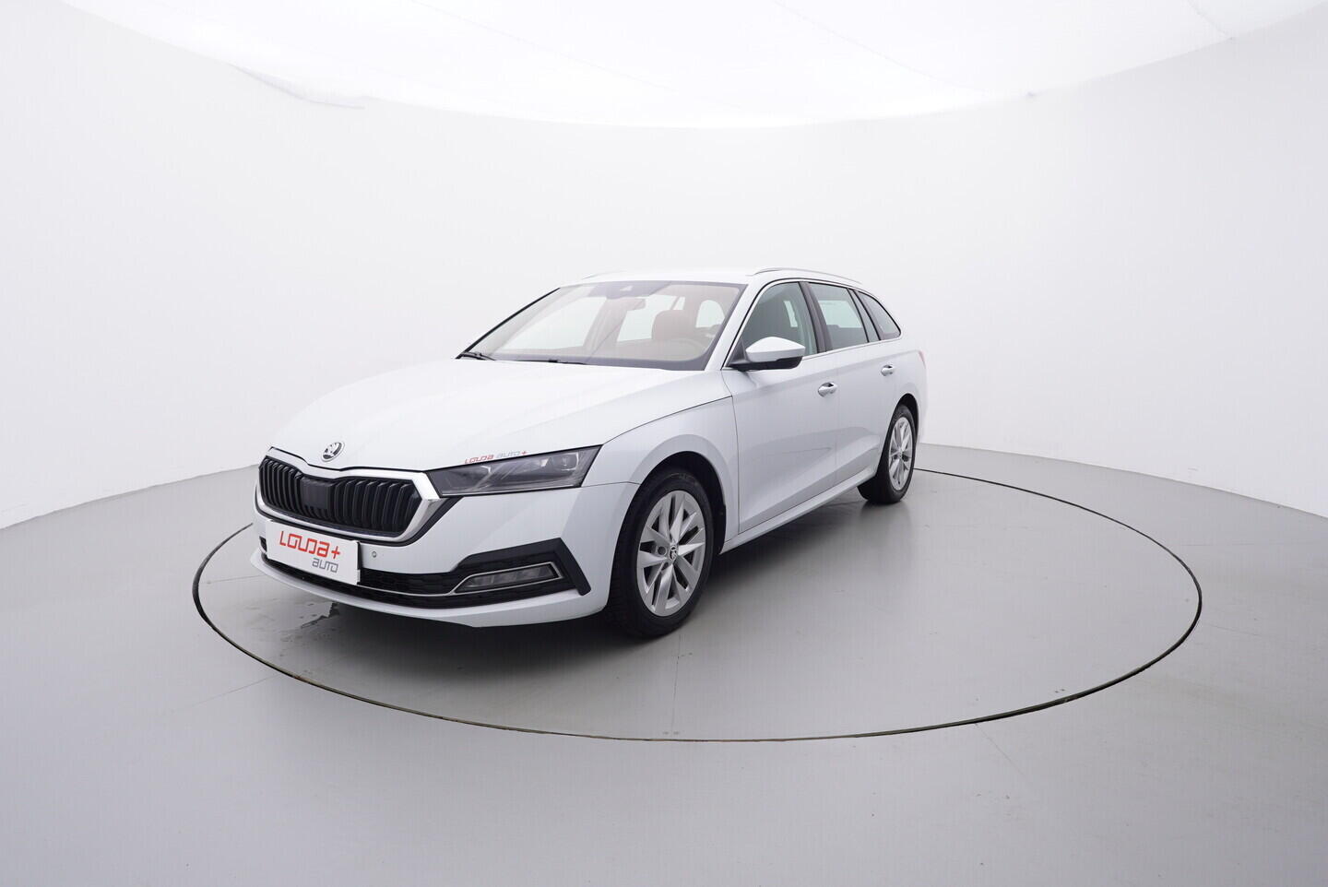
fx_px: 830
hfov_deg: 77.3
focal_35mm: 22
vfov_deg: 56.2
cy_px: 444
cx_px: 664
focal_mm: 15
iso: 200
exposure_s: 1/80
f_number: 5
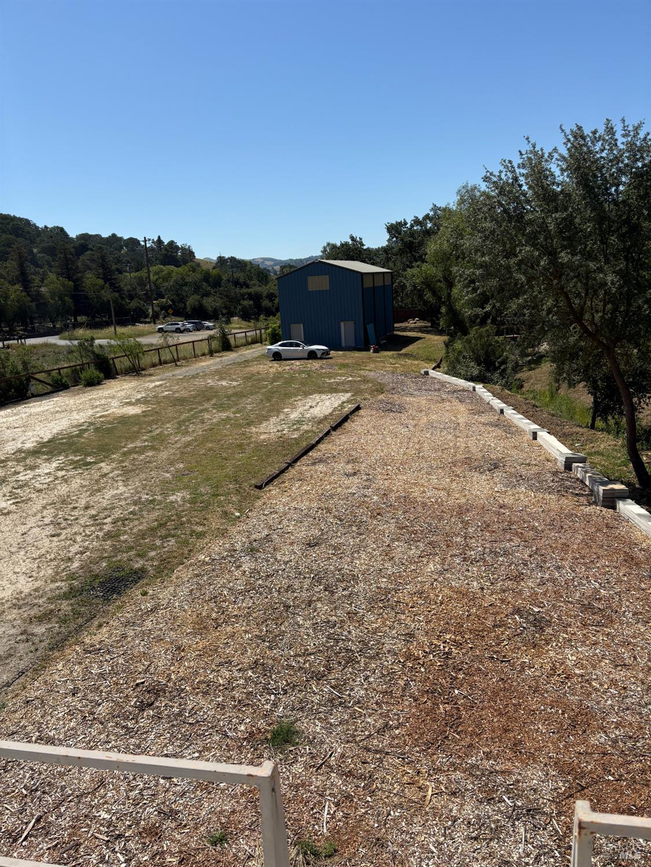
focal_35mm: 26
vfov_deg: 67.3
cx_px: 326
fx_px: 652
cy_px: 434
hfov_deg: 53.1
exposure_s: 1/4950
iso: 50
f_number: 1.6
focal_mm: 5.96
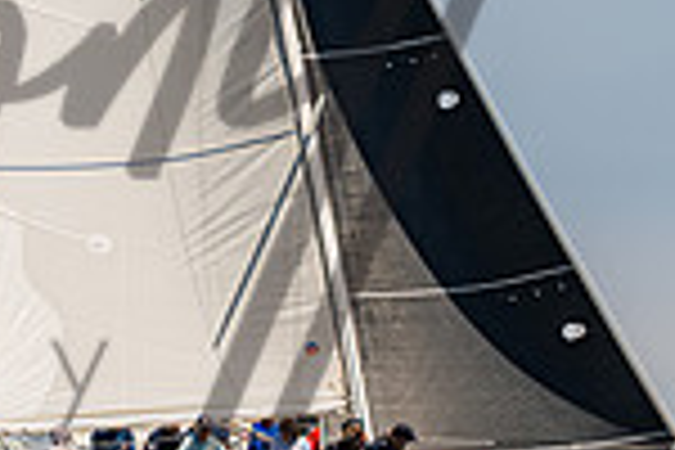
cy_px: 25
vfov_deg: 2.5
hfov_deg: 3.8
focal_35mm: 546
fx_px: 10237
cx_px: -90
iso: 400
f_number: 8
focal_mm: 140
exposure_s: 1/1250
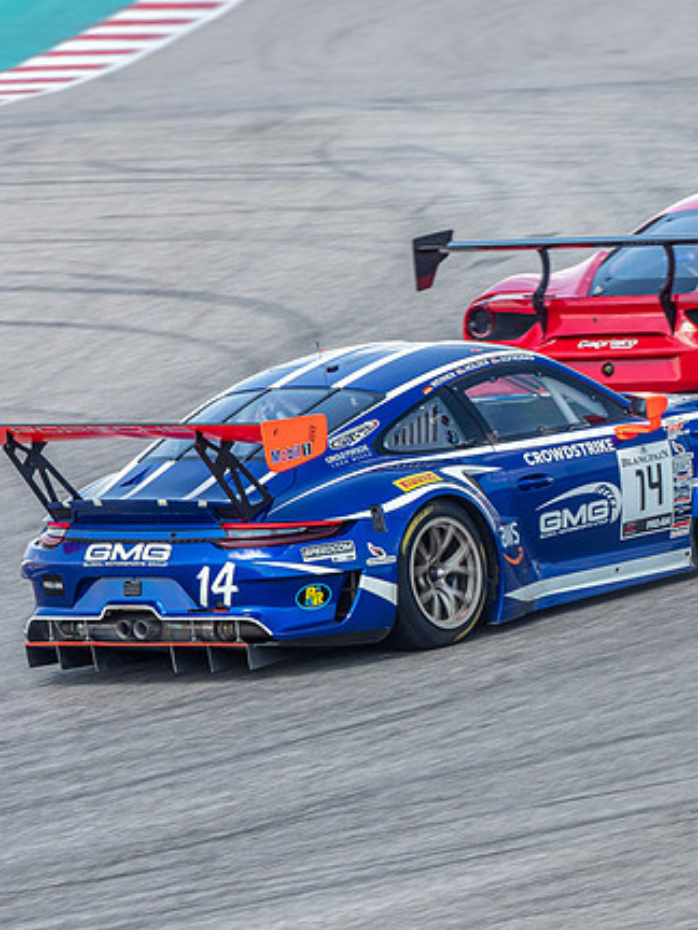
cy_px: 464
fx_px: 21670
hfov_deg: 1.8
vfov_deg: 2.5
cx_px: 569
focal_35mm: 806
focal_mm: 300
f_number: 7.1
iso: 200
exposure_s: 1/250
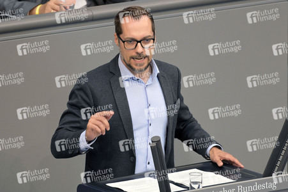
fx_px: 3278
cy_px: 96
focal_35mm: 410
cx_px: 144
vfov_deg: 3.3
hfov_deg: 5.0
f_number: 5.6
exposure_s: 1/320
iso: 8000
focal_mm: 410
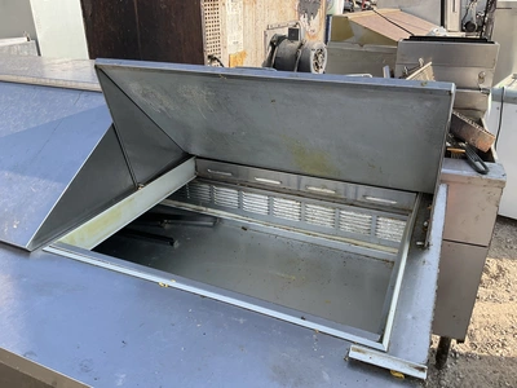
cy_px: 194
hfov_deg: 61.7
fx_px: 433
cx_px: 258
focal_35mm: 29
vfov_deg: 48.2
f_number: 1.8
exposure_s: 1/446
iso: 25
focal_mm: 3
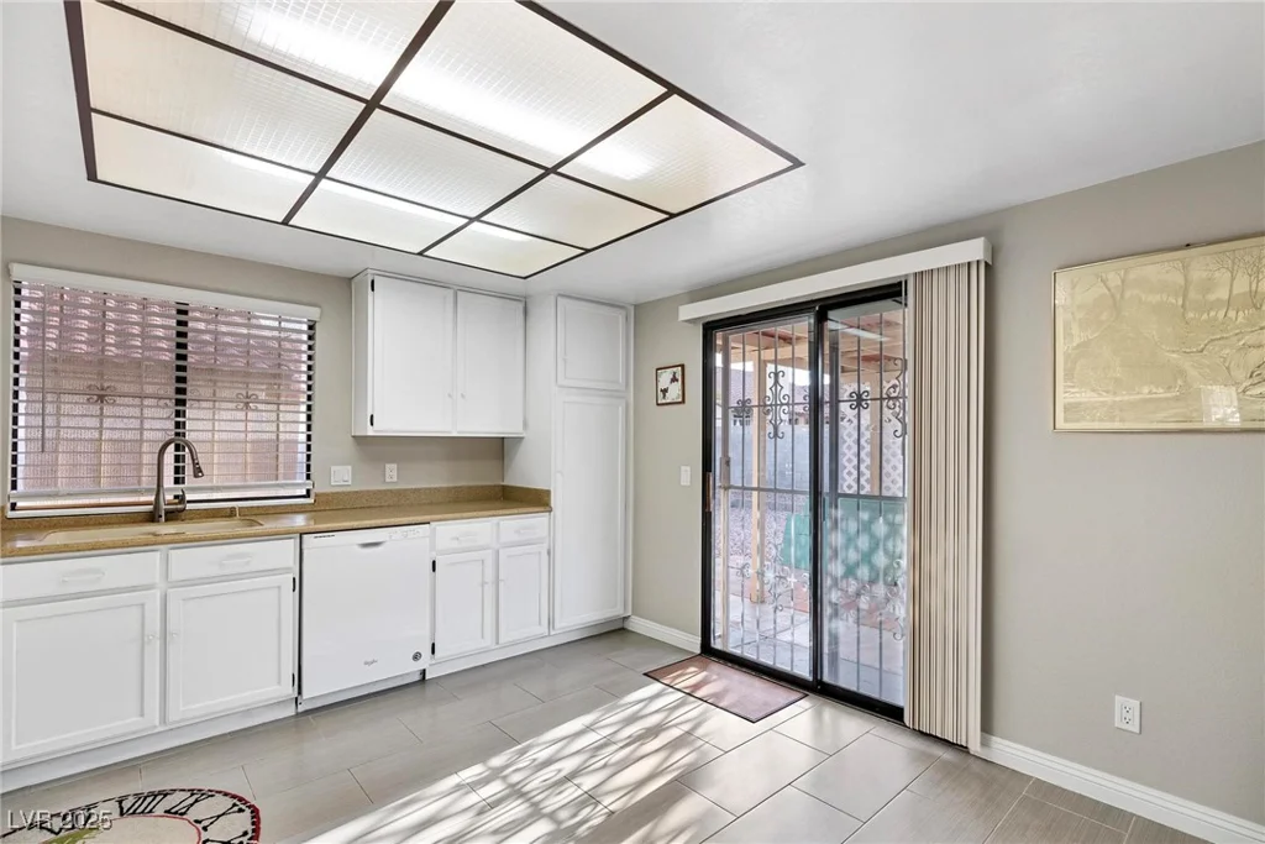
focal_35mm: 16
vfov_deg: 73.8
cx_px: 632
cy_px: 422
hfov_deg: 96.7
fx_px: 562
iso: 320
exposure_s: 1/20
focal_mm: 16
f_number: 6.3
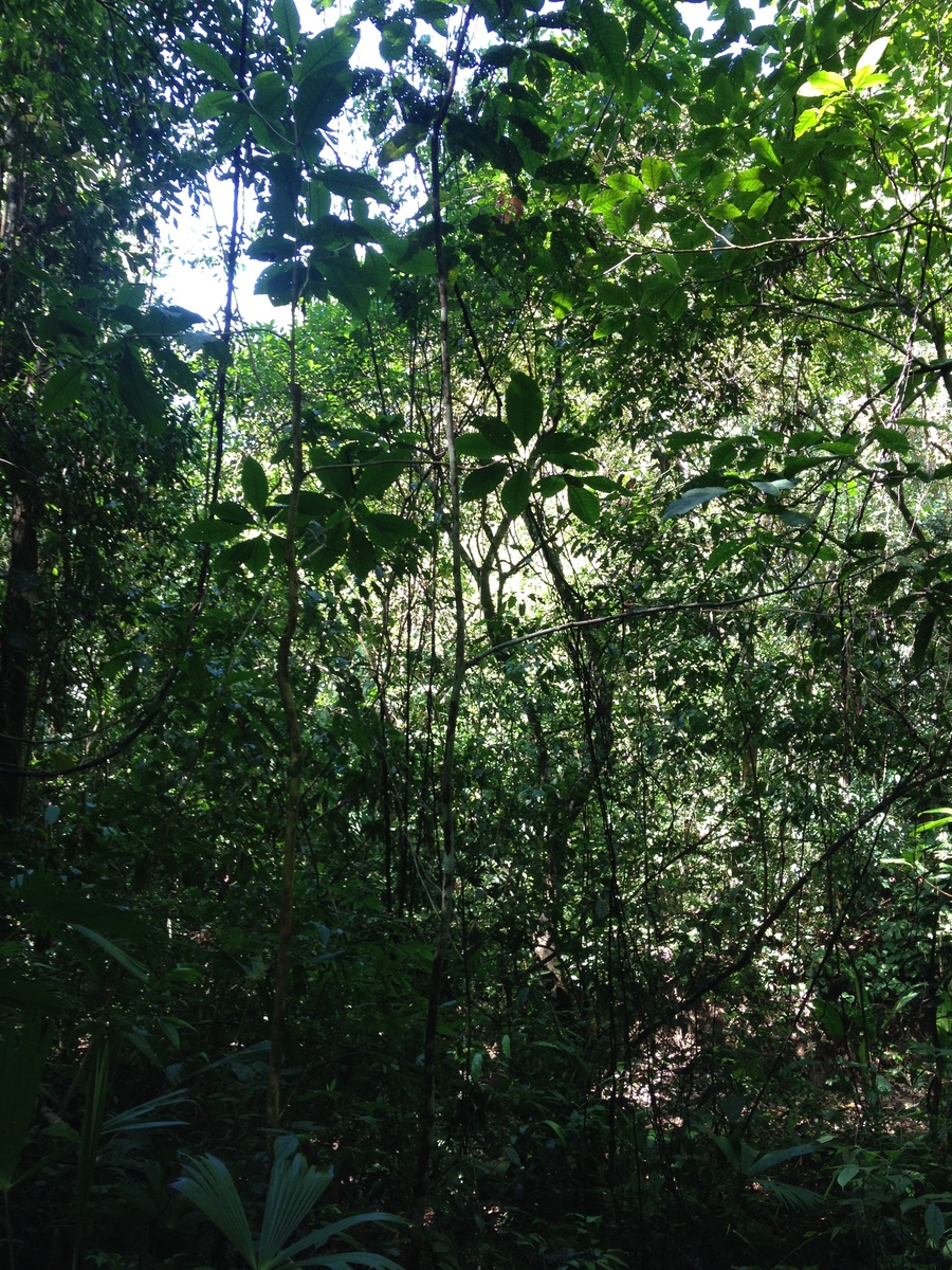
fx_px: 1283
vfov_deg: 52.6
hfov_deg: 40.7
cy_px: 635
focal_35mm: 35
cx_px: 476
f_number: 2.4
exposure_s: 1/60
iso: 64
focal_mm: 4.28
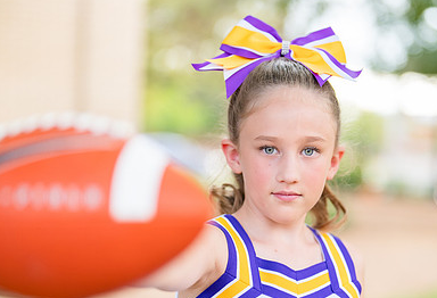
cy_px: 223
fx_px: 1003
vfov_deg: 16.8
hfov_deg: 24.5
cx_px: 276
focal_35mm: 82
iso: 100
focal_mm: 50
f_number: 1.2
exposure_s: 1/400
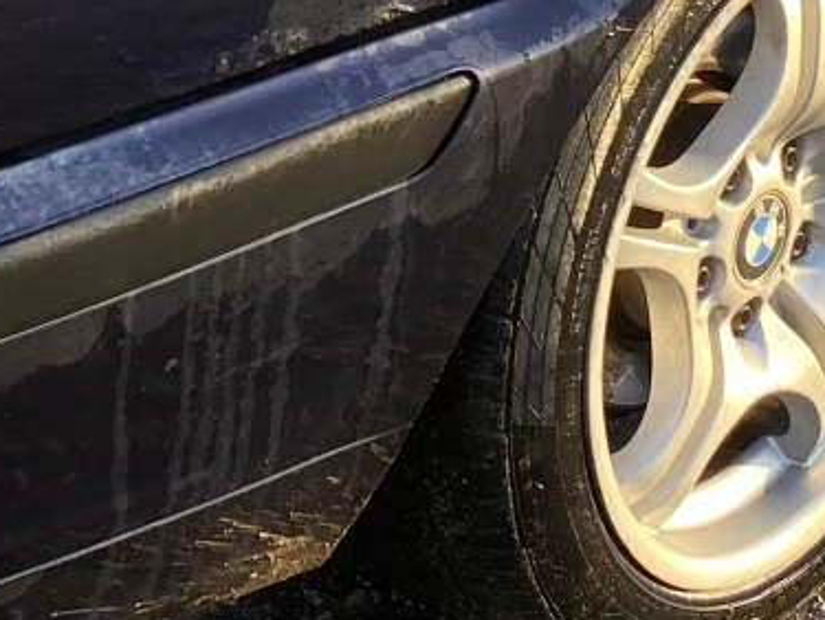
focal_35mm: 133
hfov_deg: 14.8
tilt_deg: -21.5
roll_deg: +0.1
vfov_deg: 10.8
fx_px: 3173
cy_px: -319
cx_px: 321
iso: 32
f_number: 1.8
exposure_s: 1/158
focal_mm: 4.25
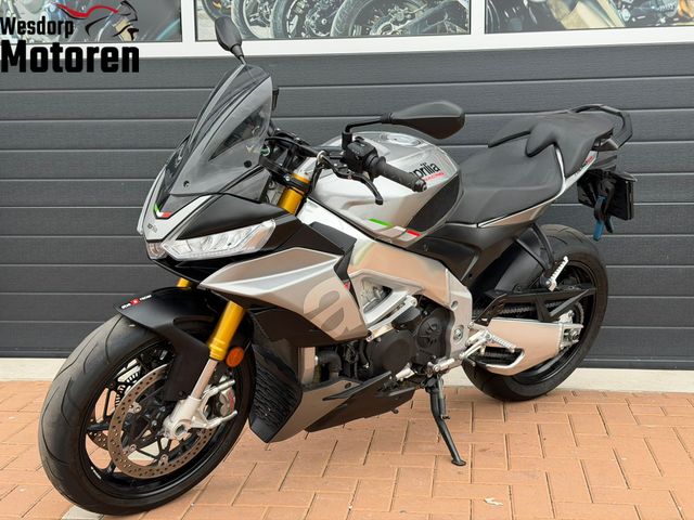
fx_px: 962
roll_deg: +1.2
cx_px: 347
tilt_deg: -7.1
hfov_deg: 39.7
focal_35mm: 48
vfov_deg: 30.3
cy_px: 260
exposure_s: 1/663
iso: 80
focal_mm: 6.76
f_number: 1.78
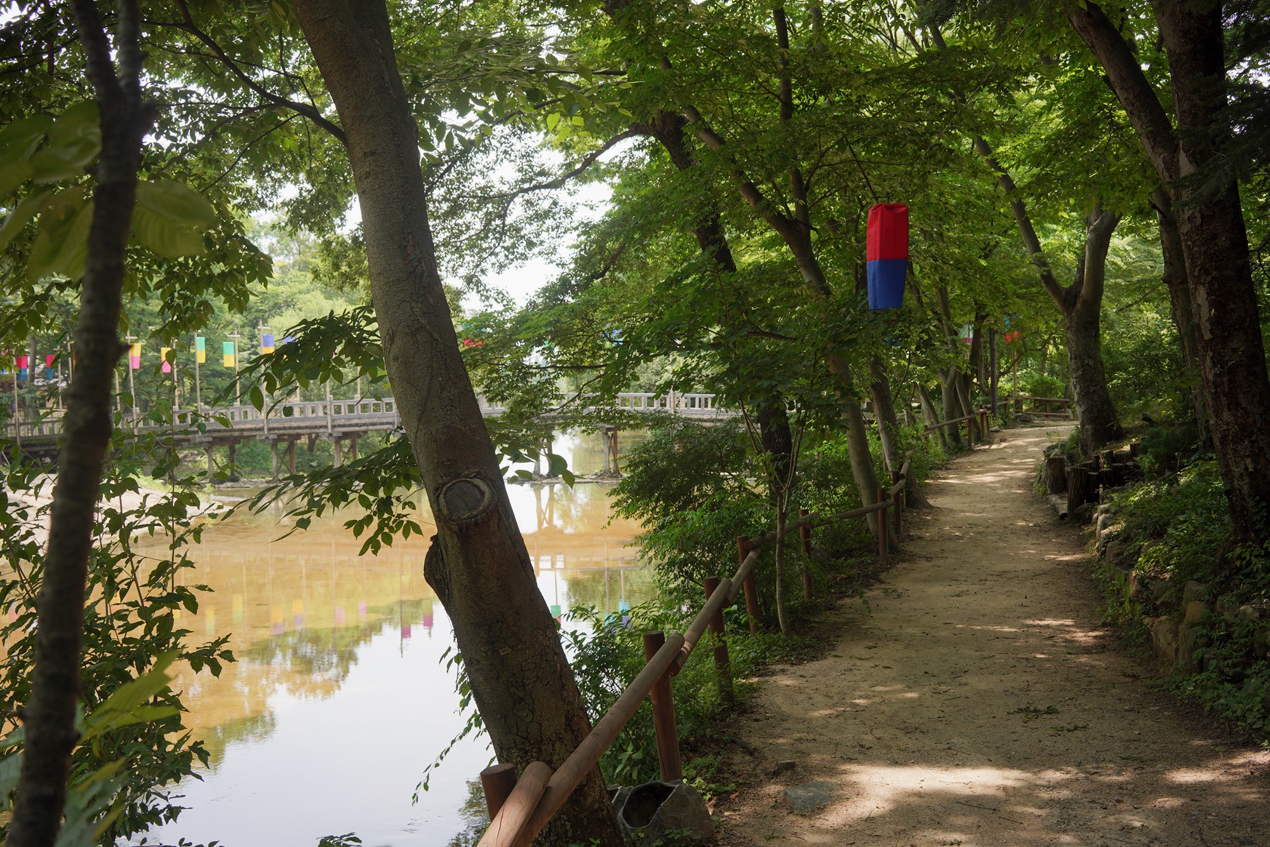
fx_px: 1235
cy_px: 424
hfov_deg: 54.4
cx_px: 635
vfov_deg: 37.9
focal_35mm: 35
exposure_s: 1/200
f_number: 7.1
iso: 200
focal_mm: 35
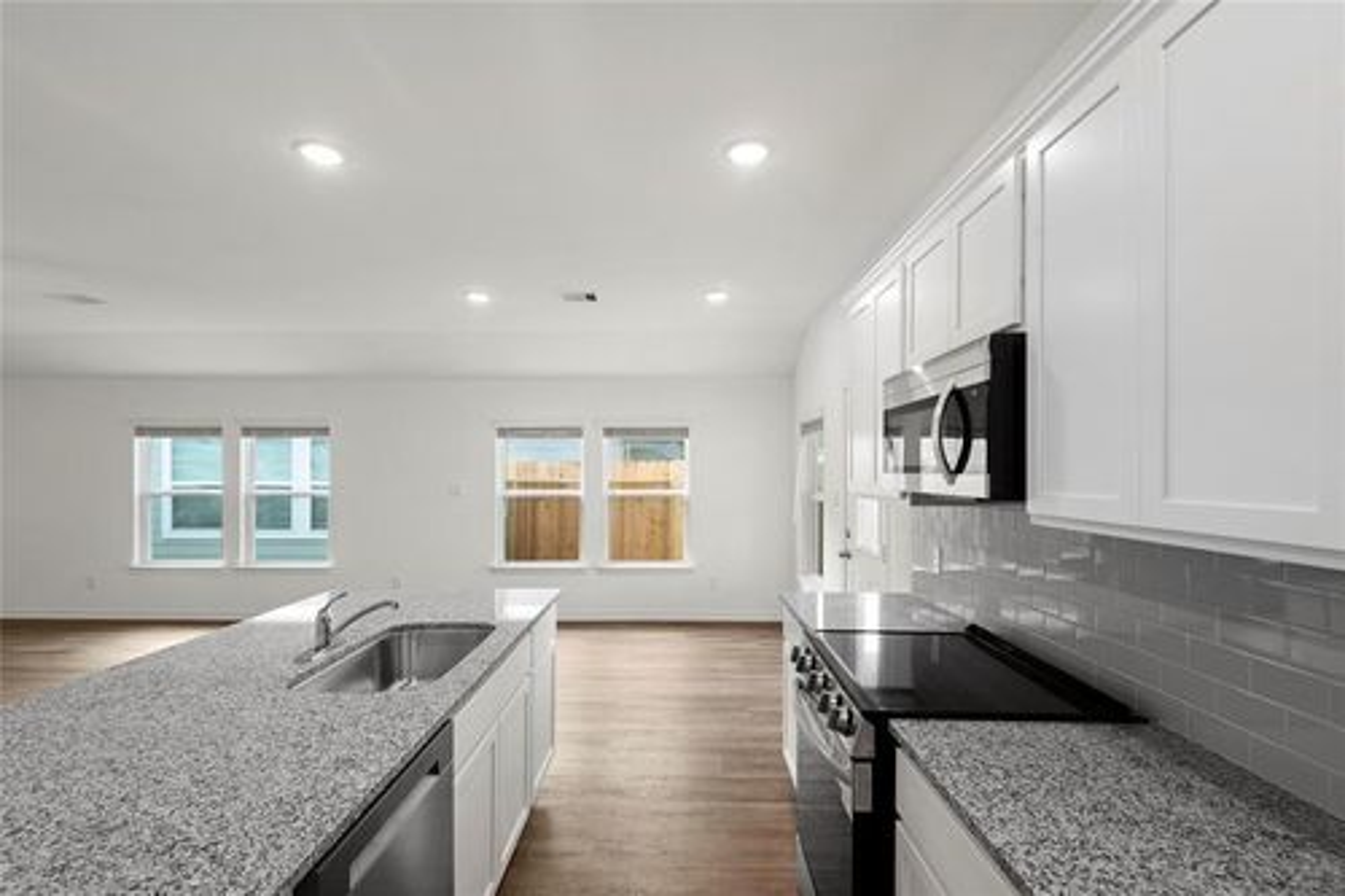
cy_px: 448
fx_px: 598
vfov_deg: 73.7
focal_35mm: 16
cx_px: 672
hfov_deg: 96.8
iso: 100
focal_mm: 16
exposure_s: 1/2.5
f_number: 8
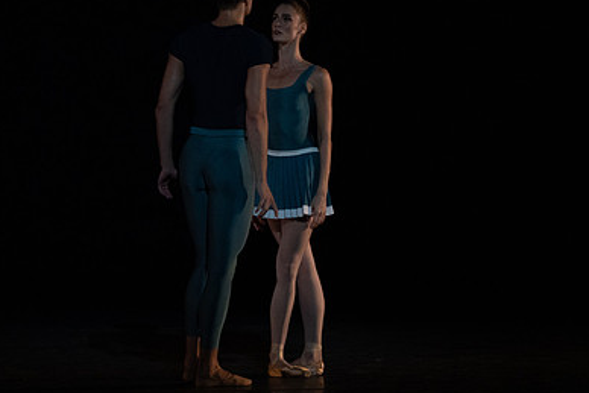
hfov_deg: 3.8
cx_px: 250
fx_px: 8985
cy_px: 137
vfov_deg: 2.5
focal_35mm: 549
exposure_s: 1/320
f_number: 5.6
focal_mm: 367
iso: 6400
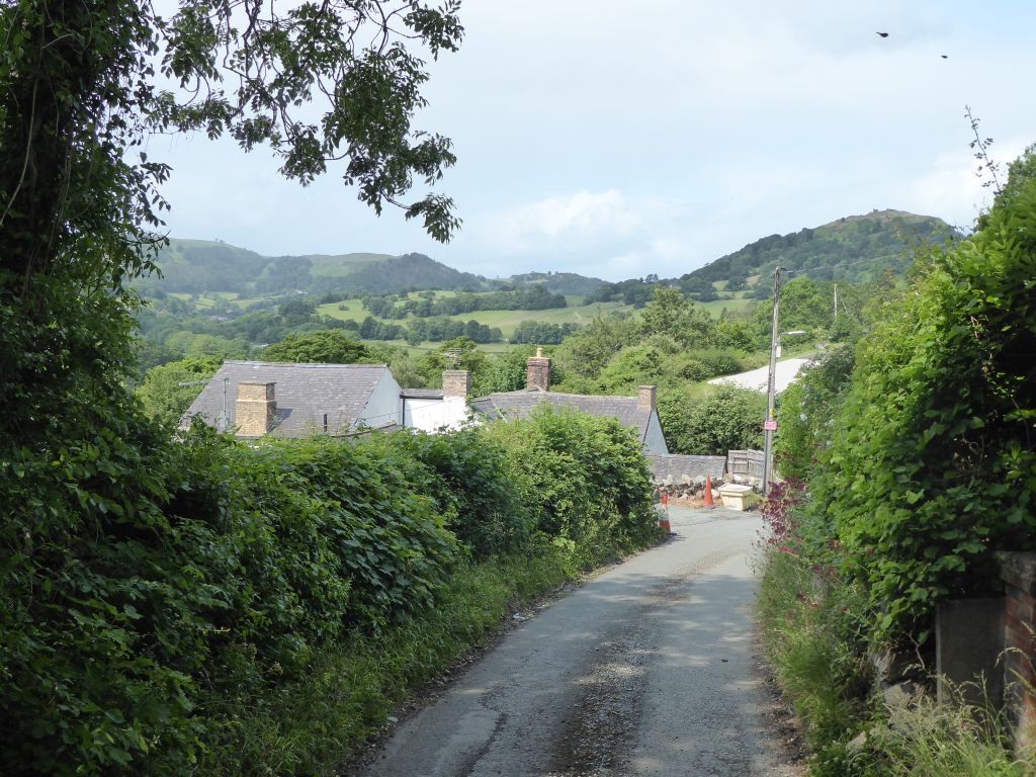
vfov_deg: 36.8
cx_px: 518
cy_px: 388
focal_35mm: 39
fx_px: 1167
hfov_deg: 47.9
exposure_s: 1/500
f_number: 3.7
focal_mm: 6.7
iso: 160
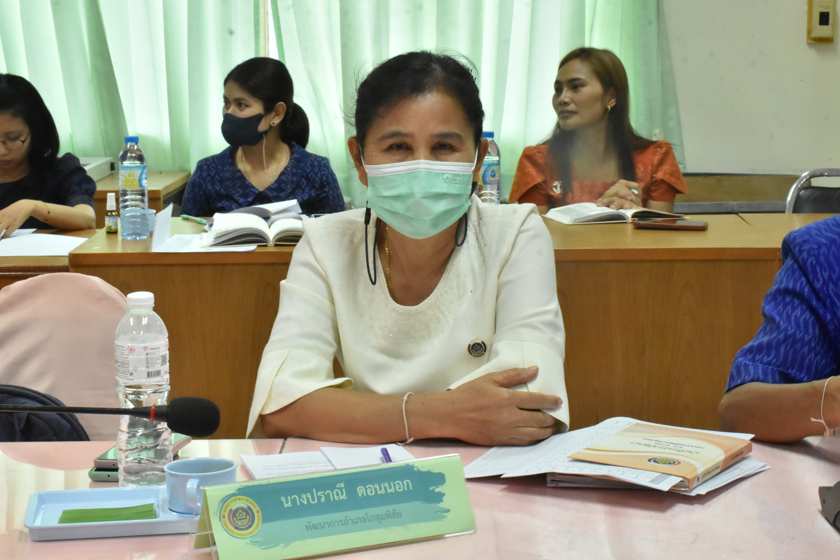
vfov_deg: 18.2
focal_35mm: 75
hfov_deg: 27.0
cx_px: 420
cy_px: 280
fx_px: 1750
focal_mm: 50
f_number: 18
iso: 3200
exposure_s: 1/30
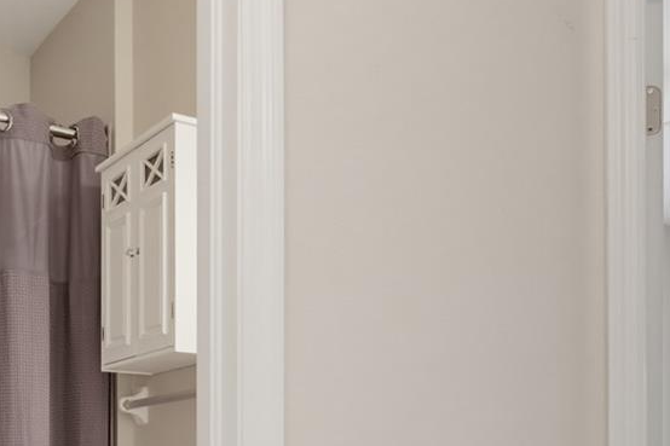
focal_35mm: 52
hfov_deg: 38.2
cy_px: 494
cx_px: 343
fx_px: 967
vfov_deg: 24.2
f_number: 13
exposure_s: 1/40
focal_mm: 18
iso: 1600
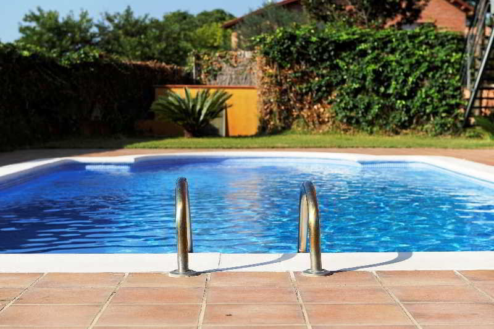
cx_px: 247
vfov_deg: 19.4
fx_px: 960
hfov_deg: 28.9
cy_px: 164
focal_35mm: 70
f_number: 6.3
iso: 200
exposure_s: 1/1000
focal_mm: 70
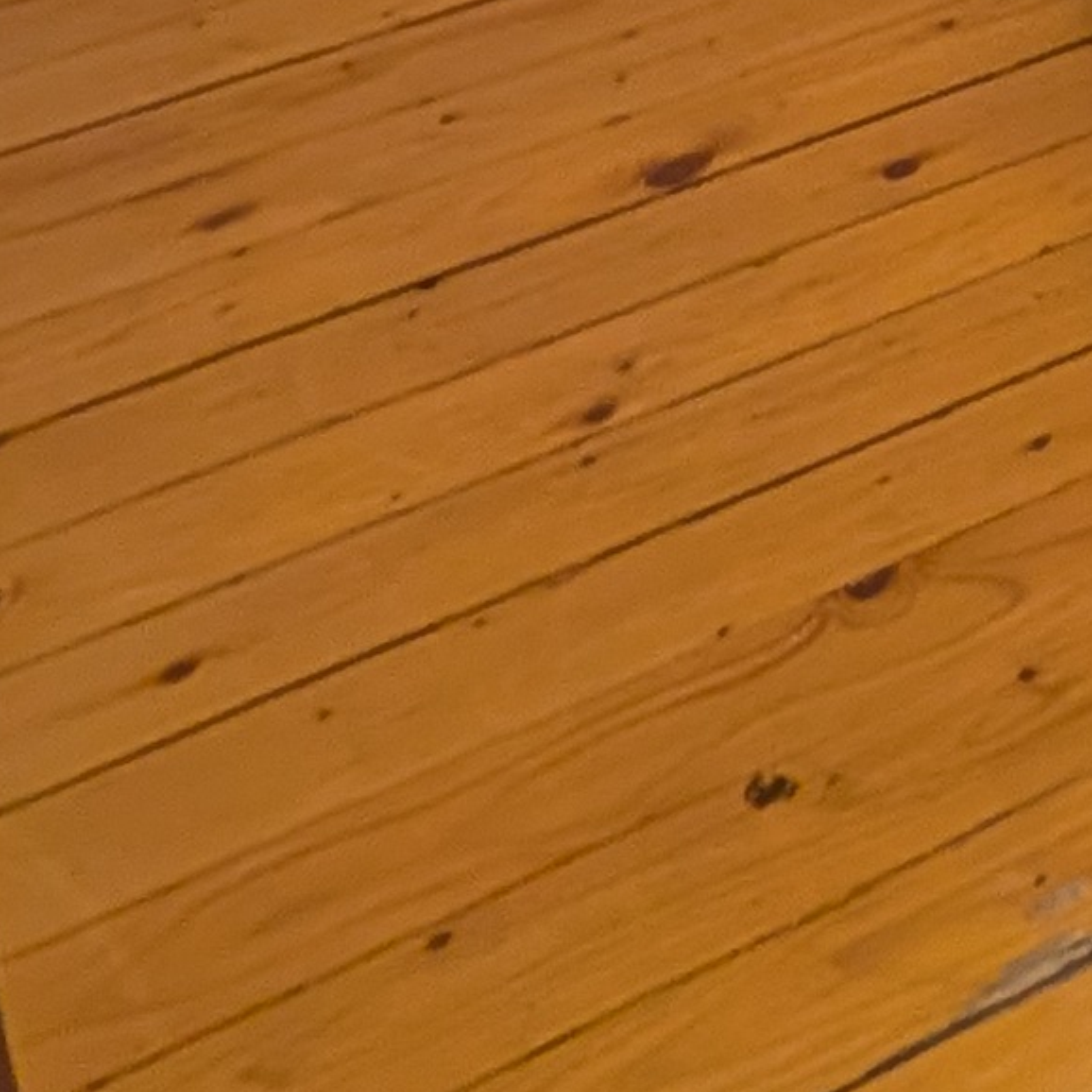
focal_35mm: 75
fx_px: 2677
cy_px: -1181
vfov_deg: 16.5
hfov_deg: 16.8
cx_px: 2220
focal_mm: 2.02
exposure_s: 1/120
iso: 97
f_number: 1.7
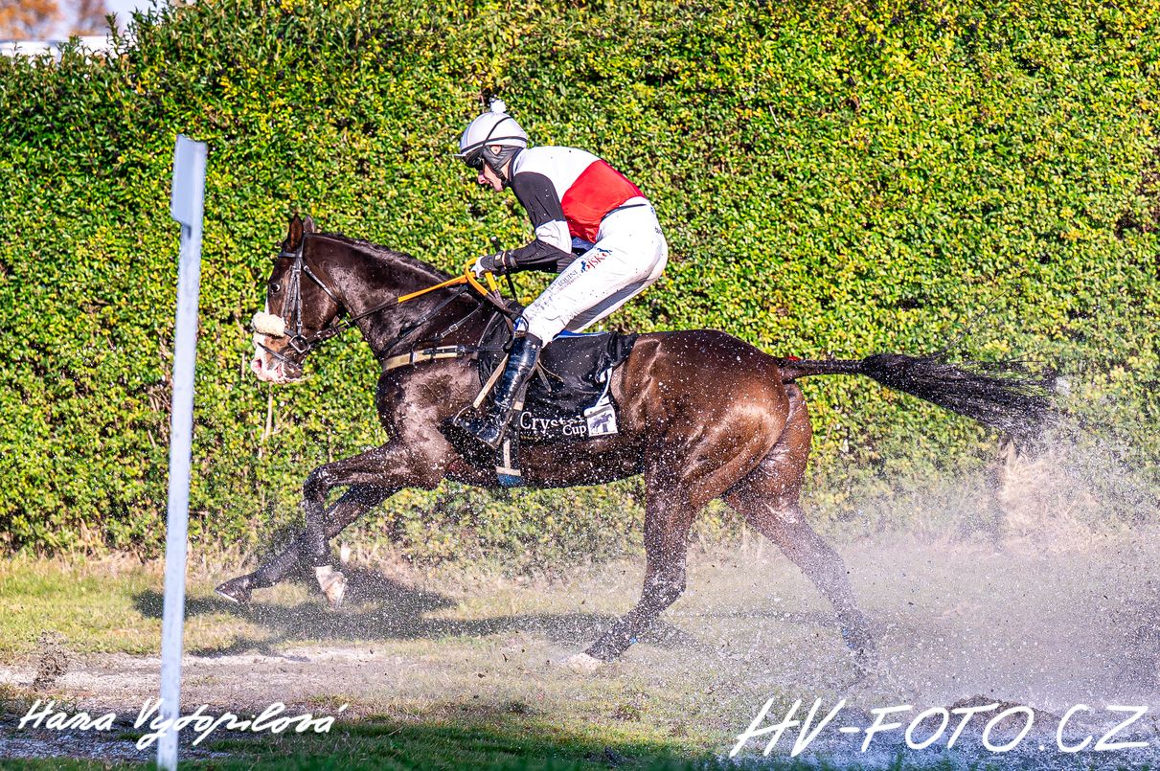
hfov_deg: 16.4
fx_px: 4024
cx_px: 580
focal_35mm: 125
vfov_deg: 10.9
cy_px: 386
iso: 400
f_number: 3.5
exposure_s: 1/3200
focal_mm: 125
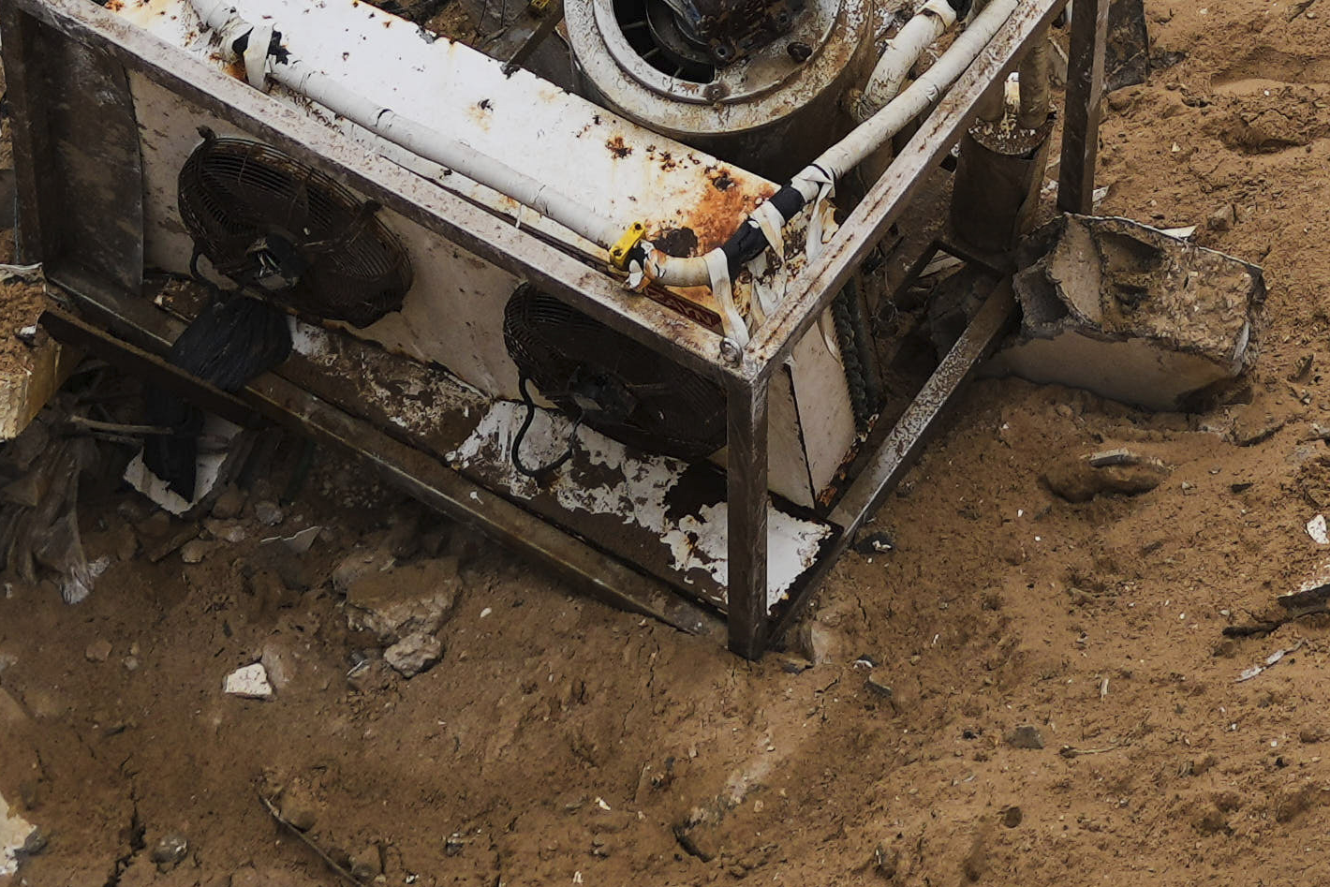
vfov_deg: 8.2
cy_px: -1596
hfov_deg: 13.9
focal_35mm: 146
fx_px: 5394
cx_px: 1249
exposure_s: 1/1250
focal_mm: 24
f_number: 4
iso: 160
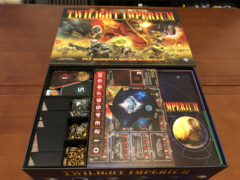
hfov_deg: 63.4
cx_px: 120
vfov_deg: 49.7
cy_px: 90
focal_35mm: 28
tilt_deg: -52.9
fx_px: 194
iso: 100
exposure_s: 1/11
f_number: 1.8
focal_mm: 3.99
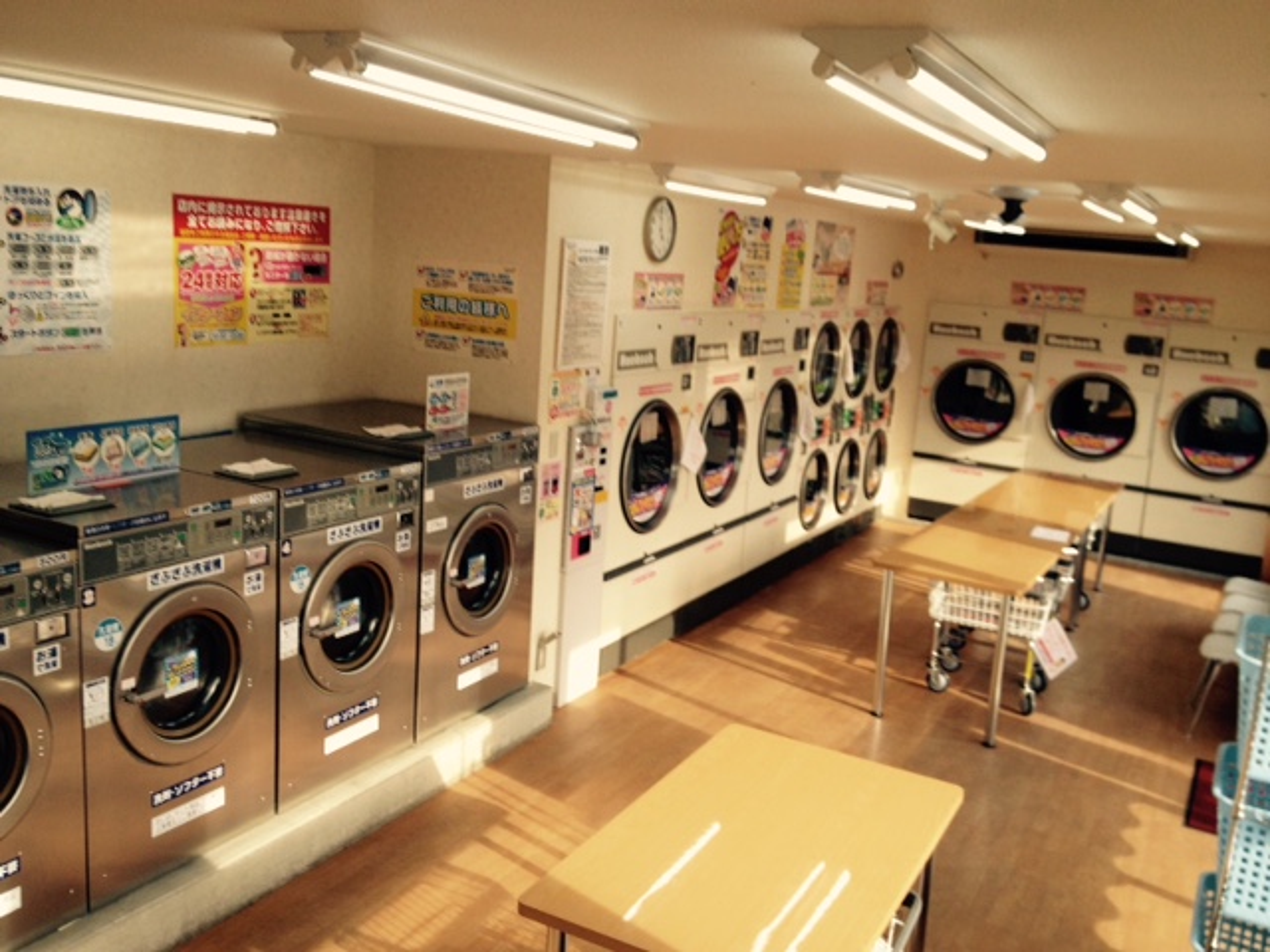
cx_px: 635
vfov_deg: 40.7
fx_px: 1284
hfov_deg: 52.6
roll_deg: -3.0
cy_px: 476
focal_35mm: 35
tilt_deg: -13.2
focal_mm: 4.28
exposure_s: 1/156
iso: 50
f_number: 2.4
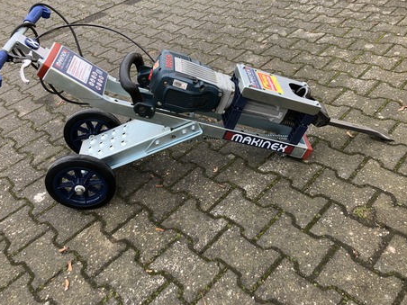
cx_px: 194
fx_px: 364
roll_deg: +11.6
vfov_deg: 45.4
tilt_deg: -37.8
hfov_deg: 58.3
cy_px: 144
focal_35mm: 31
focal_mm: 3.99
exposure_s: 1/120
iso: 25
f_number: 1.8
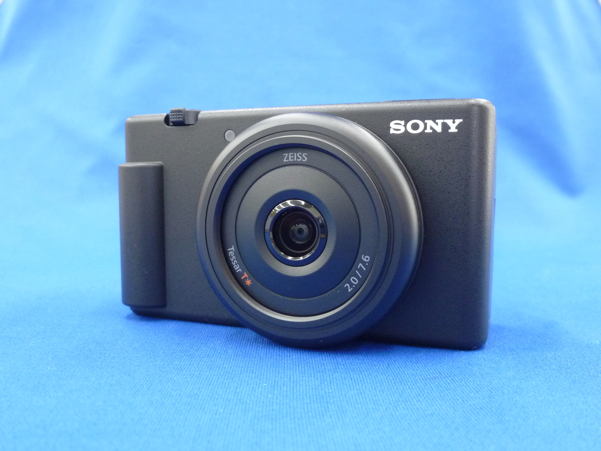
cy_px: 226
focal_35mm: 31
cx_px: 300
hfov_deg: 58.4
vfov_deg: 45.4
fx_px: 538
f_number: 3.1
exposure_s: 1/30
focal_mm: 5.5
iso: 400
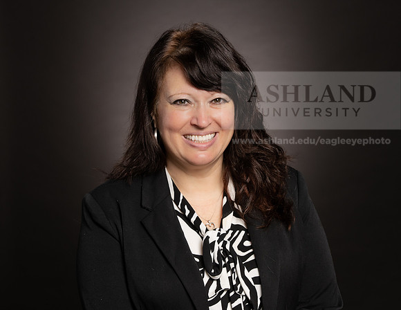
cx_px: 207
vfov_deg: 12.8
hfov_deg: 16.5
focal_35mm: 118
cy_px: 158
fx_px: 1384
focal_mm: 95
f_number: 6.3
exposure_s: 1/200
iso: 400
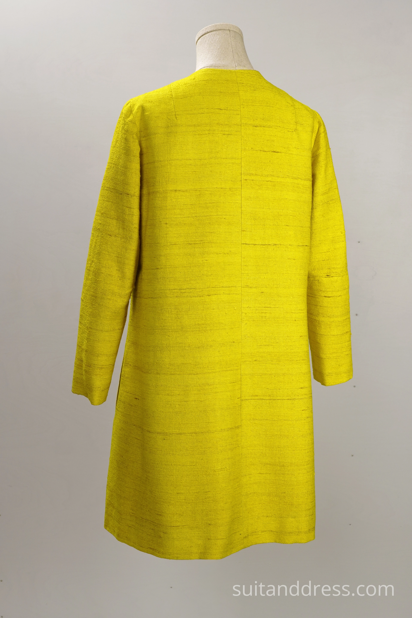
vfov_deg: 41.1
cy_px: 309
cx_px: 206
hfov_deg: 28.1
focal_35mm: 48
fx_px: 824
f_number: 8
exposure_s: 1/40
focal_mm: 32
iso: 320
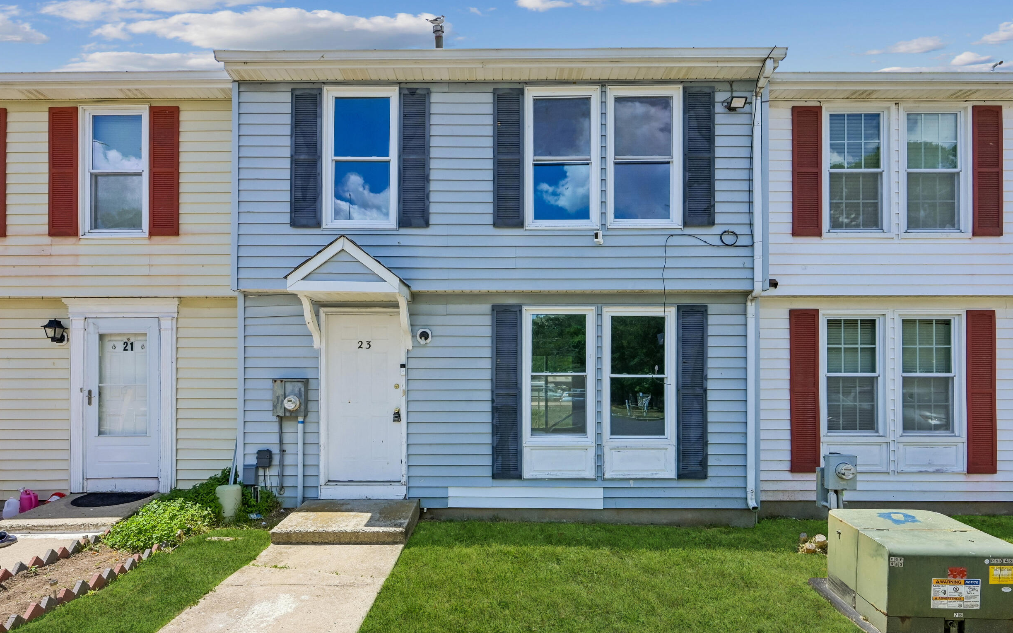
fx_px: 569
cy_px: 363
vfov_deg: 57.9
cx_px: 497
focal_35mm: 21
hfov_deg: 83.3
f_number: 11
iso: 400
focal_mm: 16.5
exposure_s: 1/640
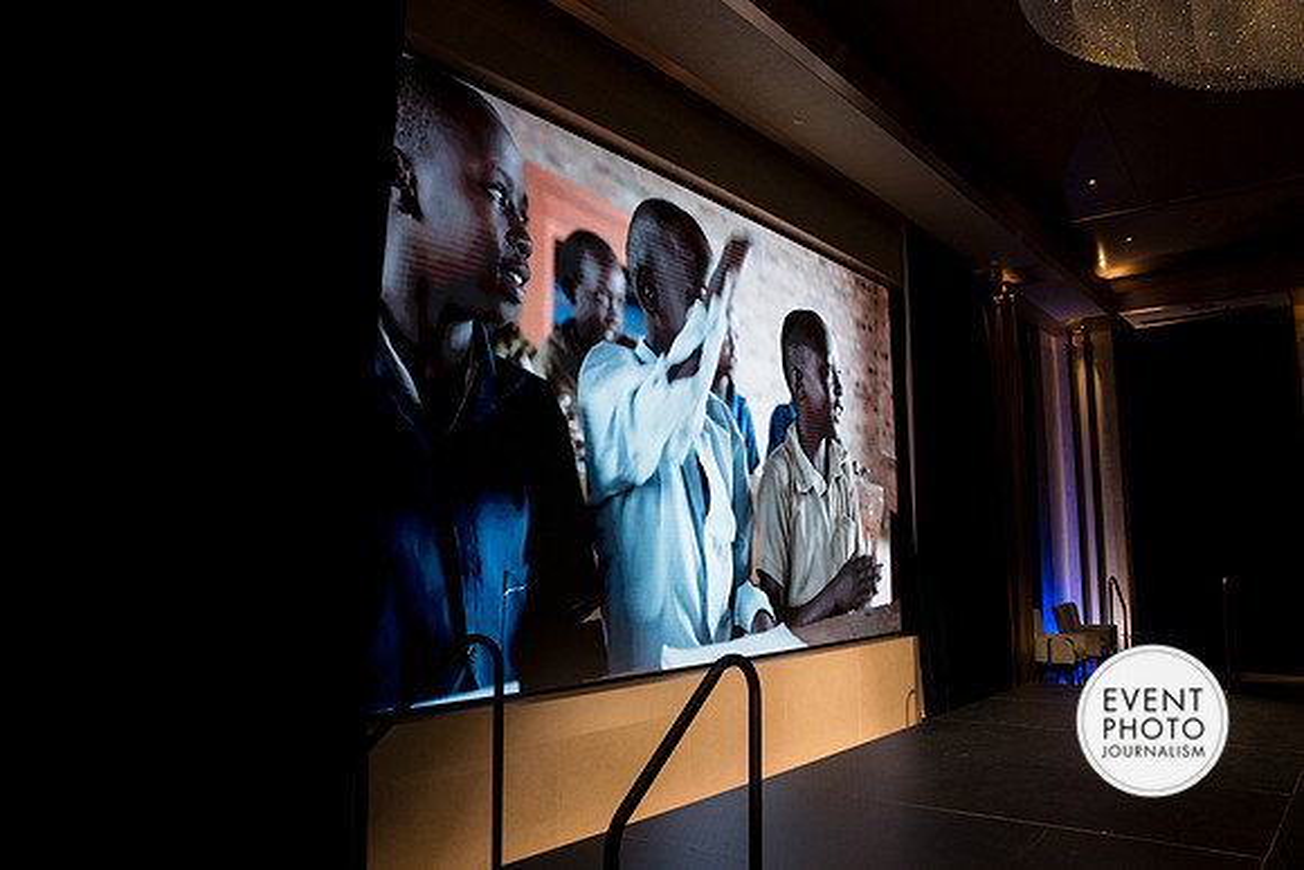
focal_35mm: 24
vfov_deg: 53.2
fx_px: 869
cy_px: 435
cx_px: 652
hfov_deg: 73.7
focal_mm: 24
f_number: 5.6
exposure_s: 1/125
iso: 800
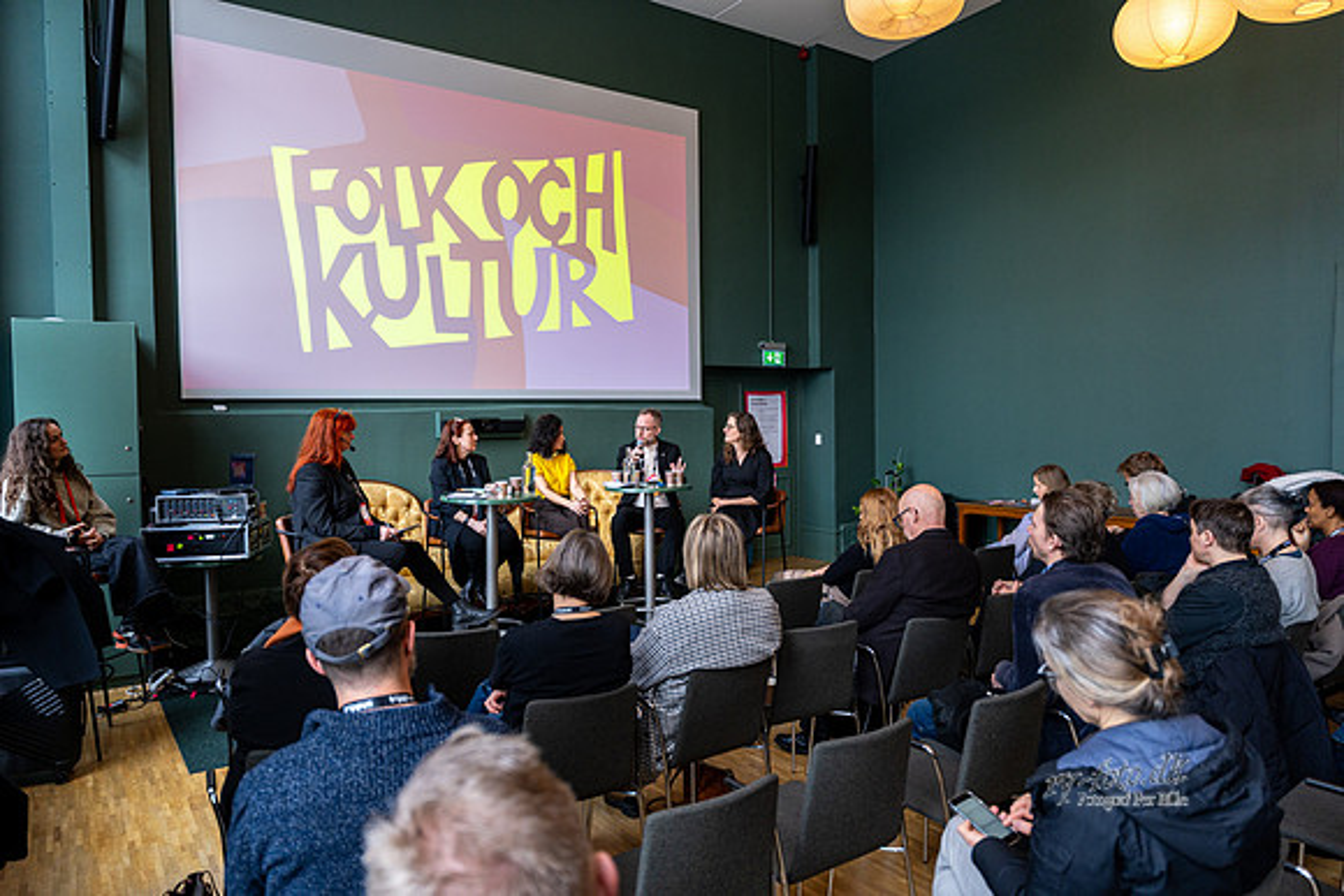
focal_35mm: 25
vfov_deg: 51.3
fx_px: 934
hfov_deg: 71.5
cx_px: 672
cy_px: 448
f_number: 2.8
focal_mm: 25
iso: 1000
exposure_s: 1/200
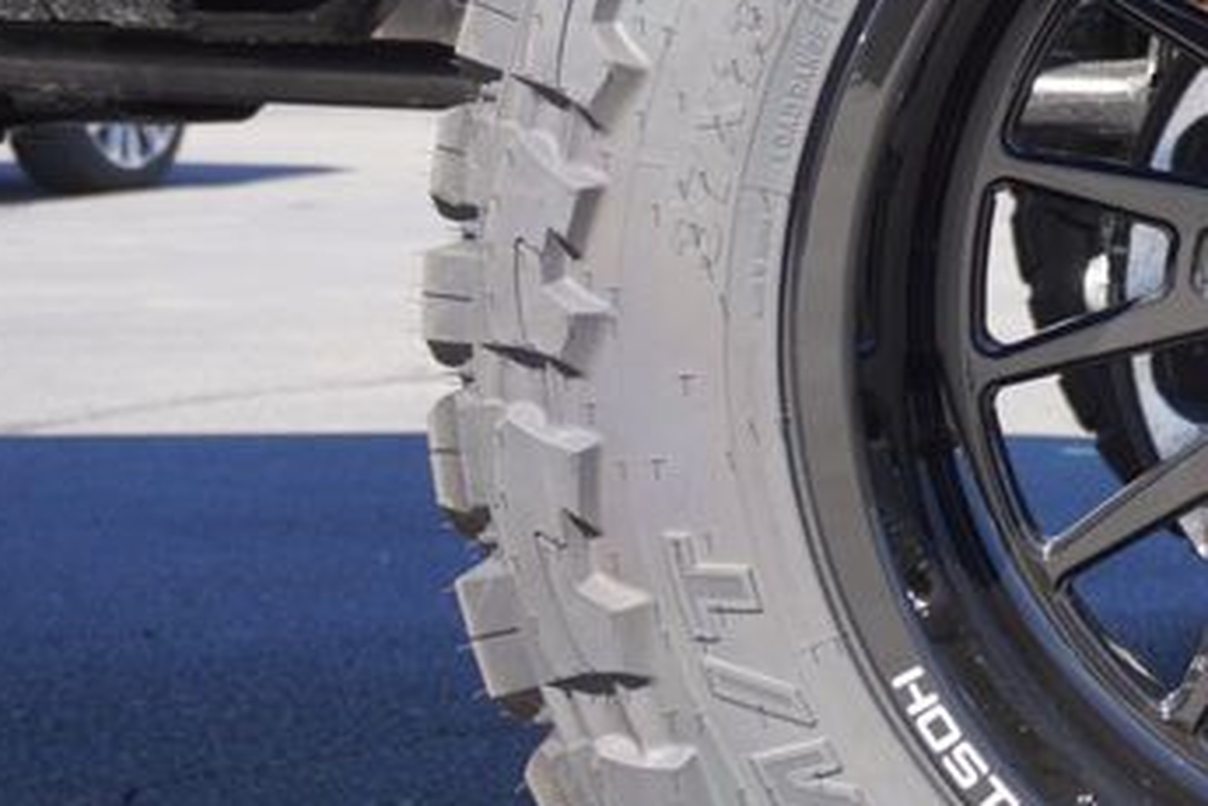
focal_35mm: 107
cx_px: 1548
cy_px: 277
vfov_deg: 12.8
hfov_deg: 17.9
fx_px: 3590
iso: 100
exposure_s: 1/250
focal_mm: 24
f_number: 4.5
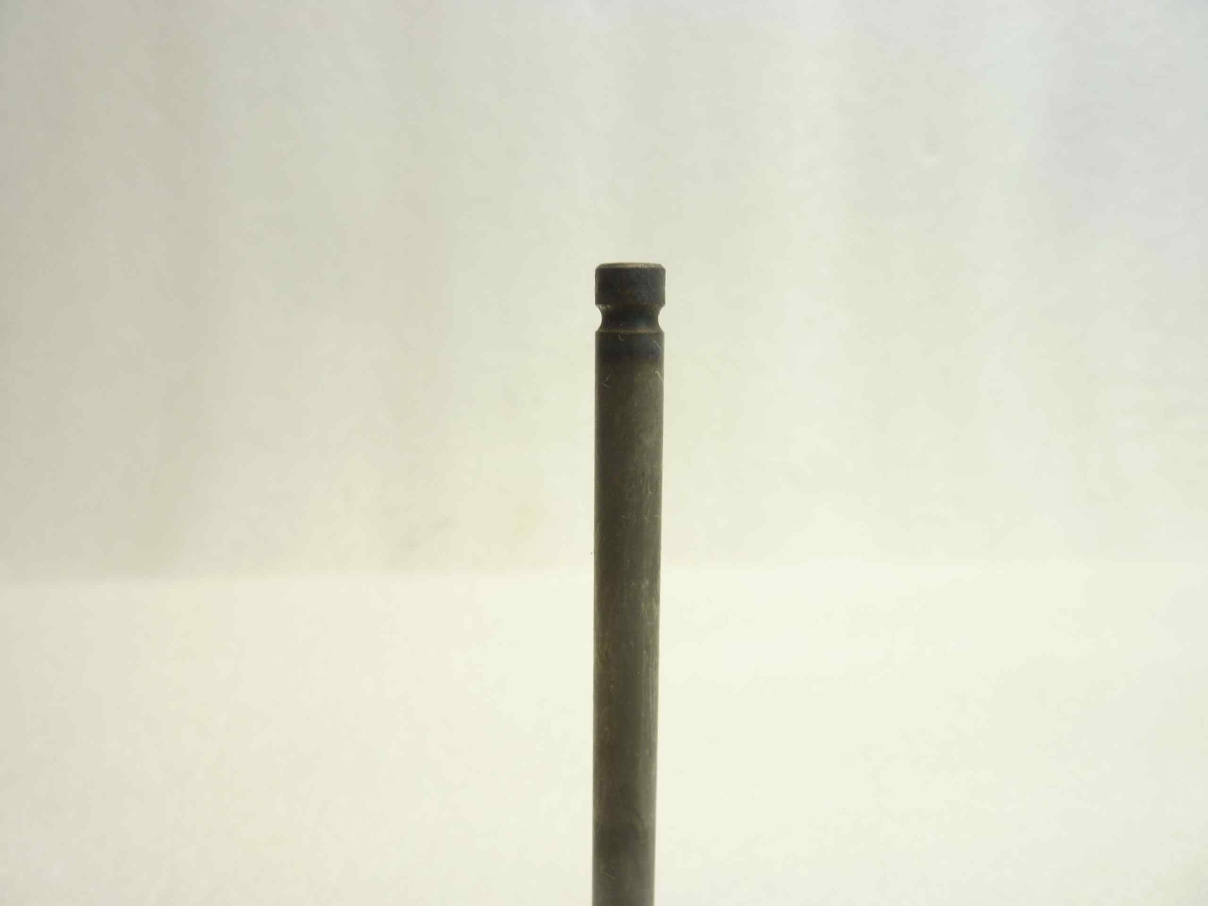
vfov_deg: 54.9
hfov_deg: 69.4
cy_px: 453
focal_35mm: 25
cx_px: 604
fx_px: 872
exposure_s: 1/25
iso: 80
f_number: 3.3
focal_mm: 4.1
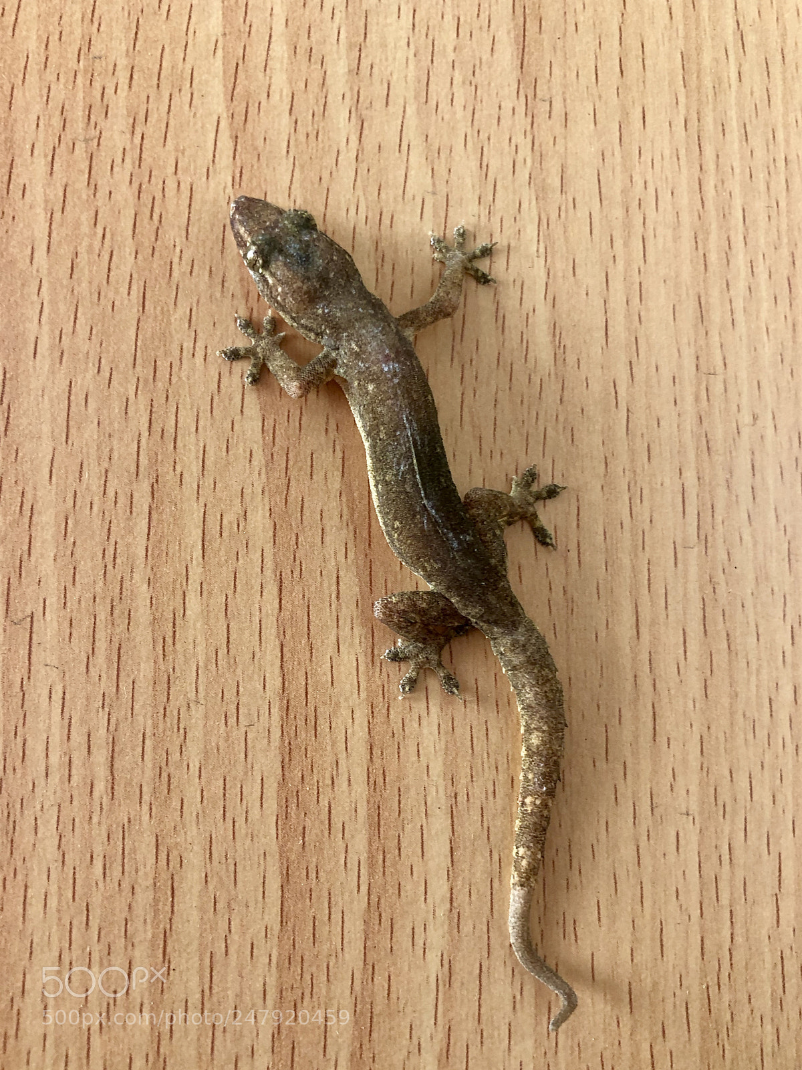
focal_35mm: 28
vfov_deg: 63.4
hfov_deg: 49.7
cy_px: 535
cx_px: 401
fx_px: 865
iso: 40
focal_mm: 4
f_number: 1.8
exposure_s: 1/24
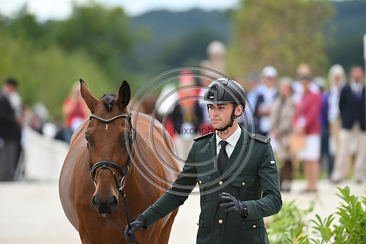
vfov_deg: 3.4
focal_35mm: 400
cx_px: 183
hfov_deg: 5.2
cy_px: 122
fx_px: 4067
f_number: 5.6
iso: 800
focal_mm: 400
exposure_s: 1/1600
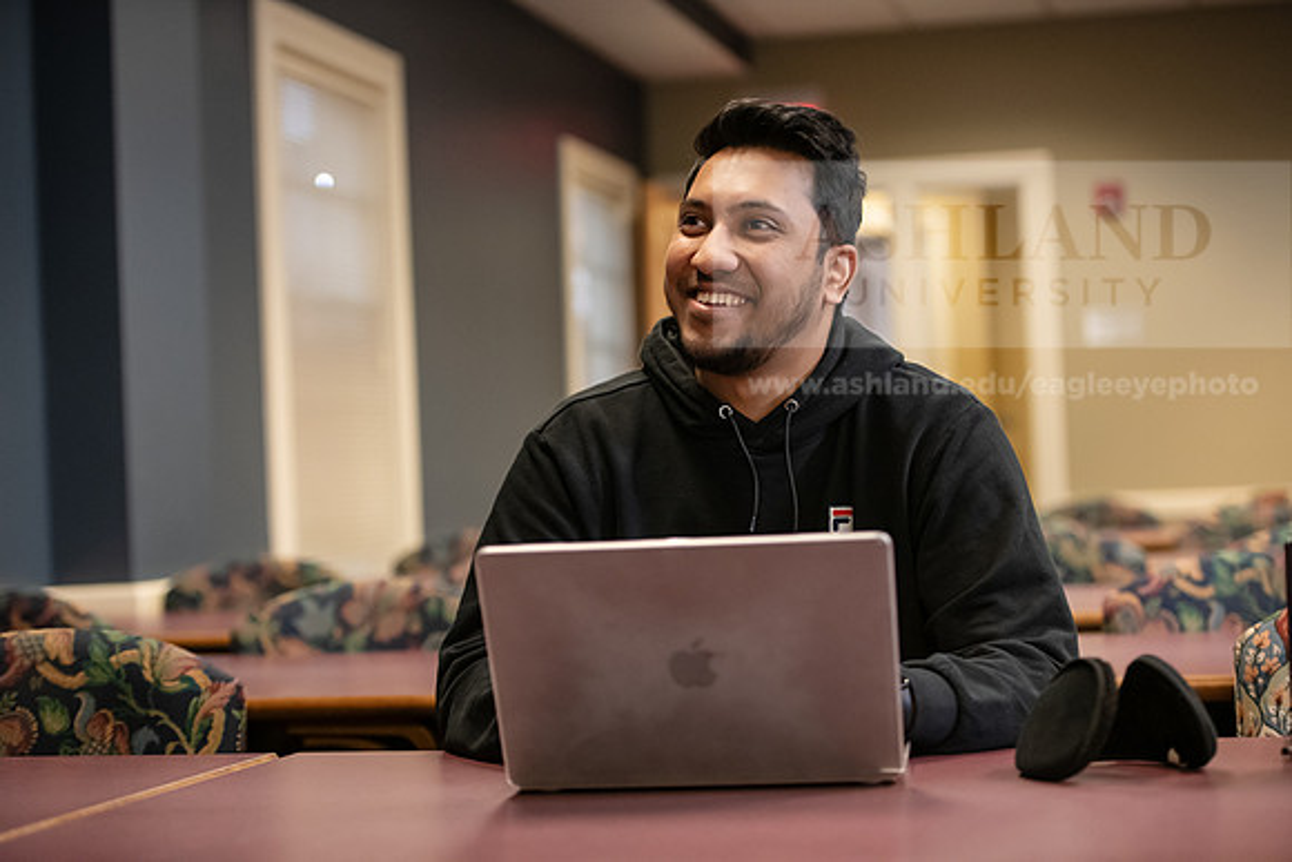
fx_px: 2692
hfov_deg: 27.0
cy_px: 431
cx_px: 646
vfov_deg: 18.2
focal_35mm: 75
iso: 2000
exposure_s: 1/200
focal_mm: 75
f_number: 2.8
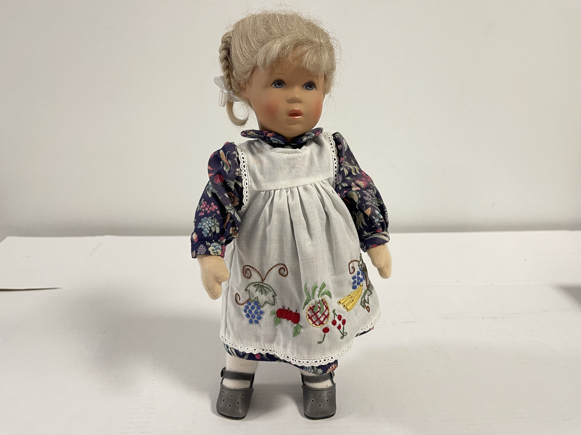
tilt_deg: -15.5
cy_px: 218
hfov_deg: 69.4
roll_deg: -1.0
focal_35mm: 25
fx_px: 420
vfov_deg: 54.9
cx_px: 290
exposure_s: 1/50
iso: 100
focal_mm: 5.1
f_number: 1.6
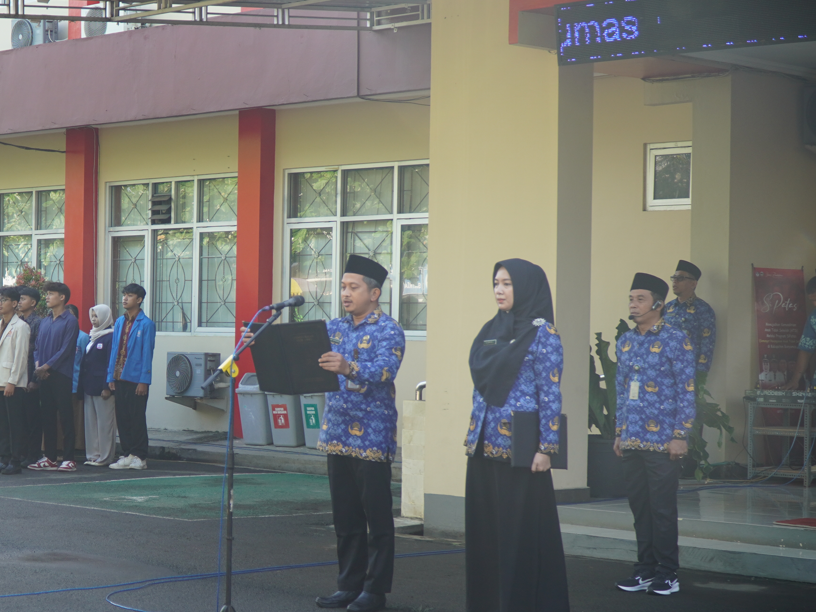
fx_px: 1717
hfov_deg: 26.4
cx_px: 193
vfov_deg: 20.2
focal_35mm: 73
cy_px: 362
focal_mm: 29
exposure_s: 1/160
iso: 160
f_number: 4
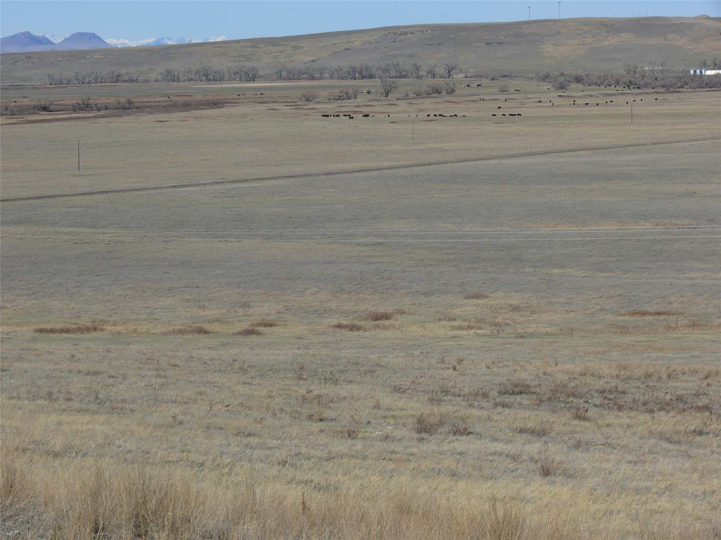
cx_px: 360
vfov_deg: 13.5
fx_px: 2291
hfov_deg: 17.9
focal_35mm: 110
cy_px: 270
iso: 100
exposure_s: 1/400
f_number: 8
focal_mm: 23.2
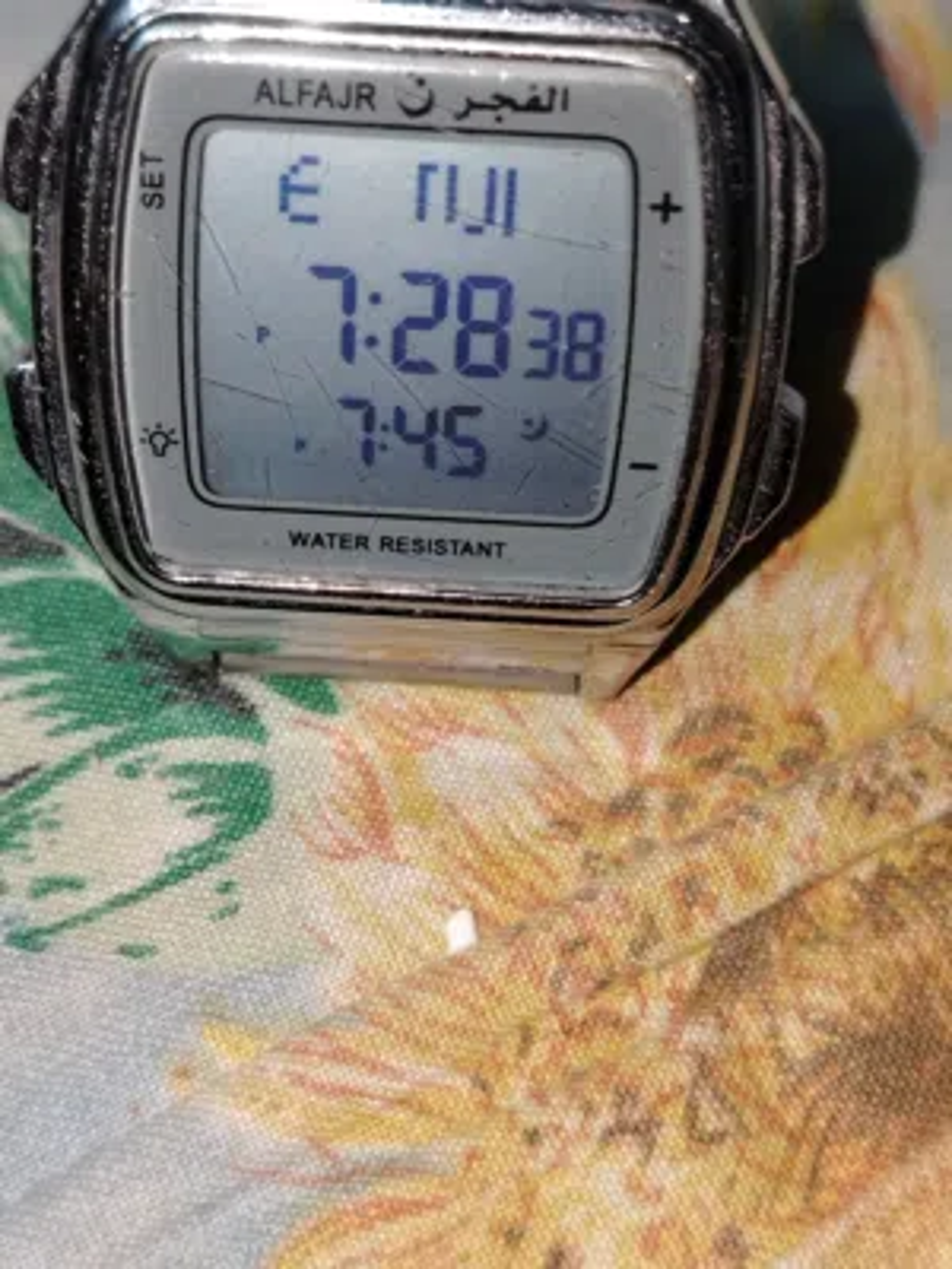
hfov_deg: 24.4
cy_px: 634
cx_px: 476
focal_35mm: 60
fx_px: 2200
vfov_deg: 32.2
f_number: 1.75
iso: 378
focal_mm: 5.25
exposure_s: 1/50
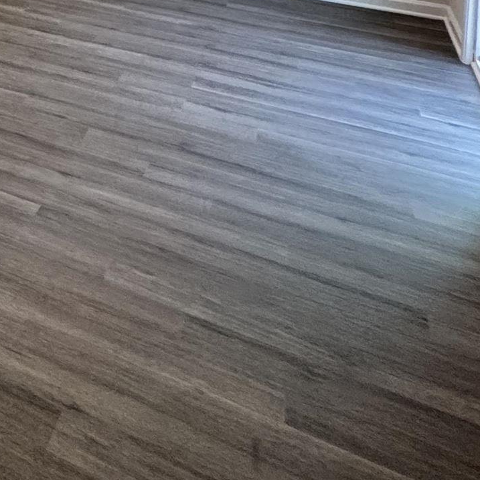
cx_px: -384
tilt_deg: -4.1
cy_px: -235
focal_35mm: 53
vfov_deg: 24.9
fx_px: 831
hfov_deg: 21.3
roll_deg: -0.3
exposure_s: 1/120
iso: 250
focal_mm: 2.22
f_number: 2.2
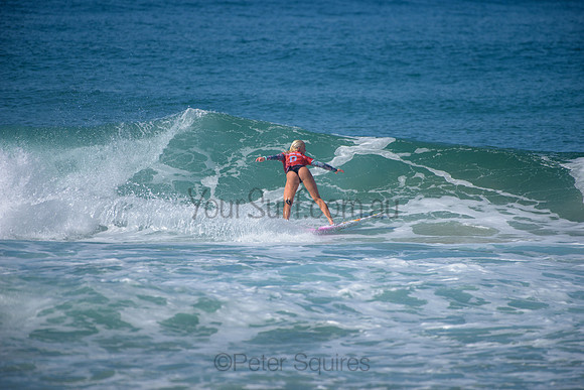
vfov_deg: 2.8
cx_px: 292
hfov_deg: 4.1
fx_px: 8113
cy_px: 195
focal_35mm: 500
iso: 160
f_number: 5.6
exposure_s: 1/2000
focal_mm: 500
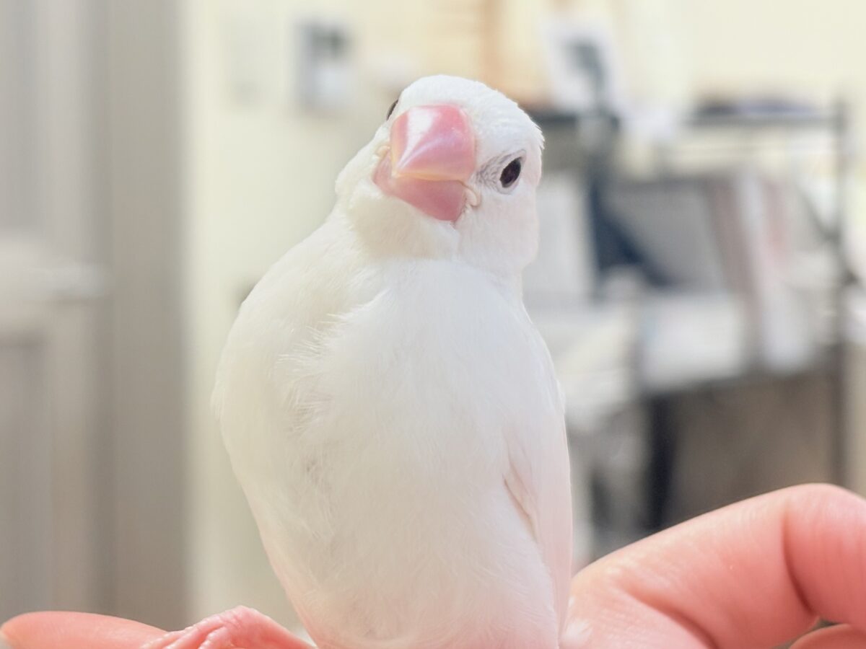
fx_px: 1301
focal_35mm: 52
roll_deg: +0.8
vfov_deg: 28.0
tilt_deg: -3.6
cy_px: 324
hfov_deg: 36.8
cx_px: 433
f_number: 1.6
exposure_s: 1/99
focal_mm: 5.96
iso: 50
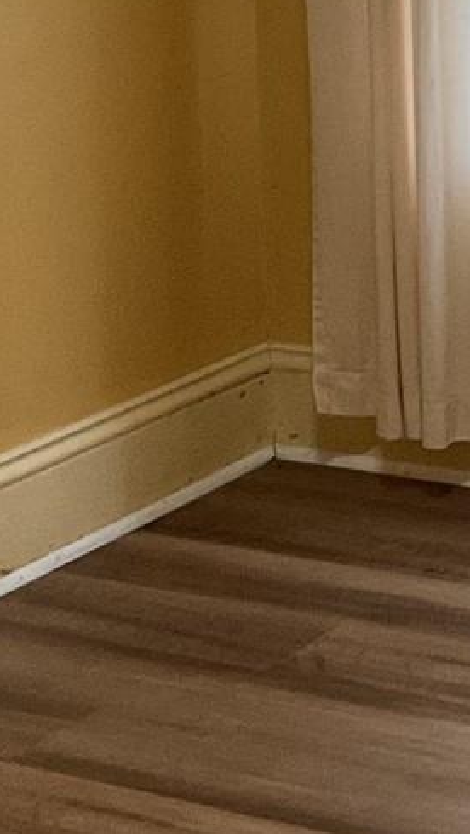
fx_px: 2922
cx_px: 758
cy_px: -20
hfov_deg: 8.9
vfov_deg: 15.9
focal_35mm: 132
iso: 125
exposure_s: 1/60
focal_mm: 3
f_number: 1.8
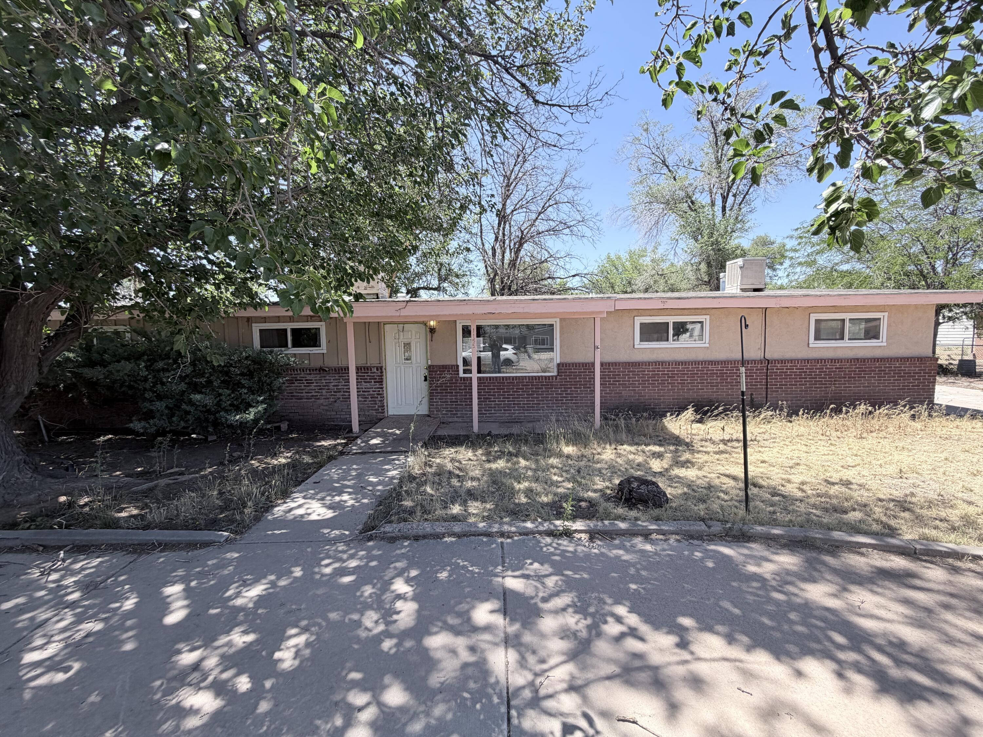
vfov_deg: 85.7
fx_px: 398
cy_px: 368
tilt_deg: -3.3
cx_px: 492
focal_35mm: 14
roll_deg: +0.6
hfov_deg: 102.1
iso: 40
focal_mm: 2.22
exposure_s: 1/502
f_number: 2.2
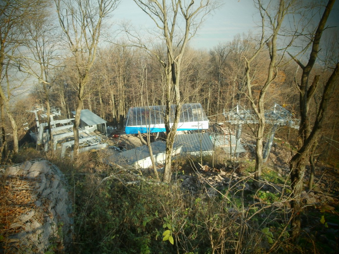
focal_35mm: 34
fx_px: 333
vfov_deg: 41.8
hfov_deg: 53.8
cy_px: 126
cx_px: 151
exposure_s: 1/320
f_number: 3.5
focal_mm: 5.36
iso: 100
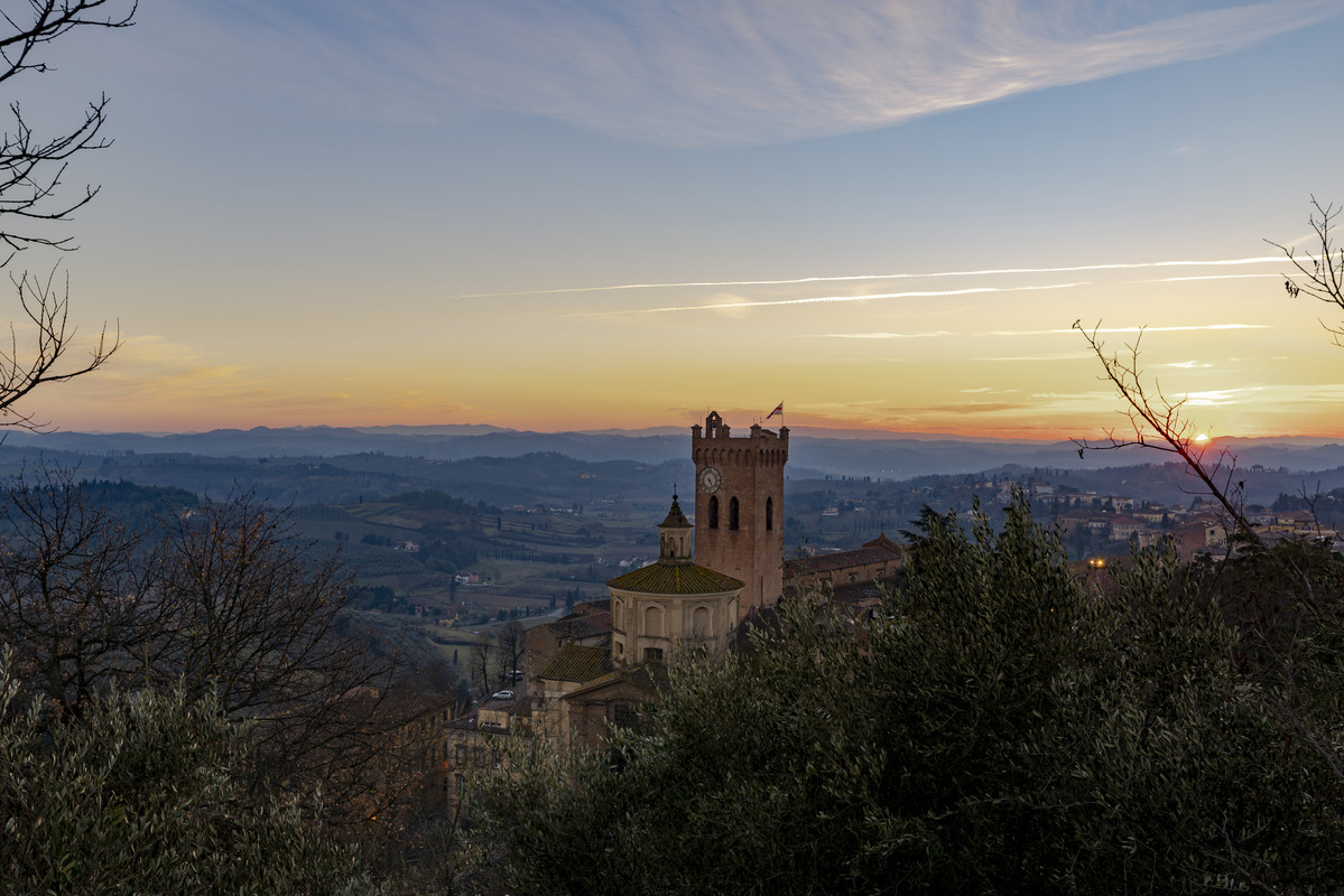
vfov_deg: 43.6
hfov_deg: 61.9
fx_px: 1120
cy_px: 448
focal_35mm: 30
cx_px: 672
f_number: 9
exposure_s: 1/13
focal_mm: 30
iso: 100
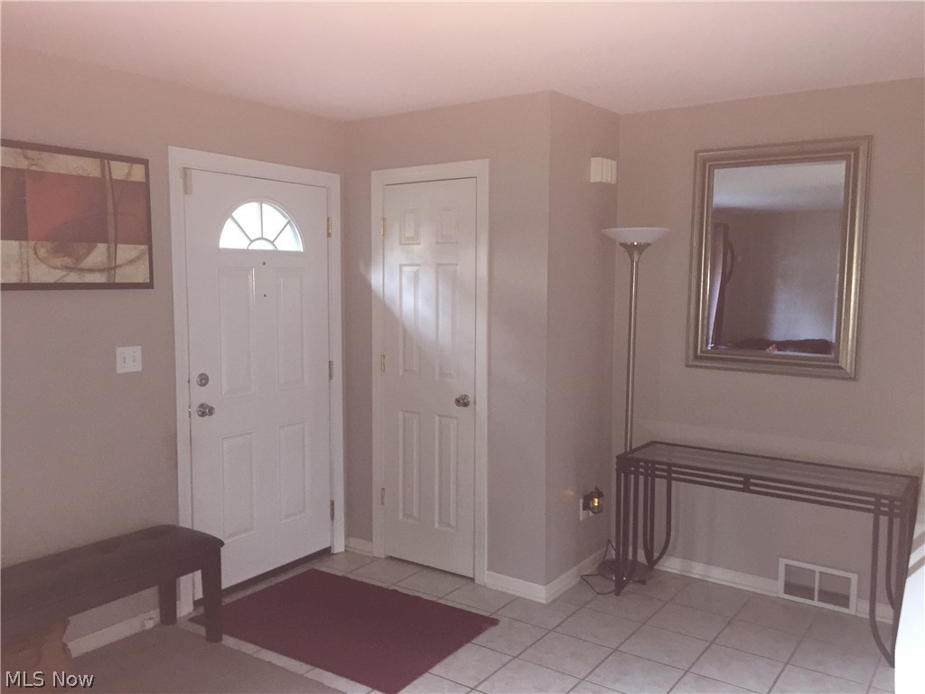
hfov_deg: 61.7
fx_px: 775
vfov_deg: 48.2
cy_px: 347
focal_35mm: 29
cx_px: 462
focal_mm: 4.15
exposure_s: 1/16
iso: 200
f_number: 2.2
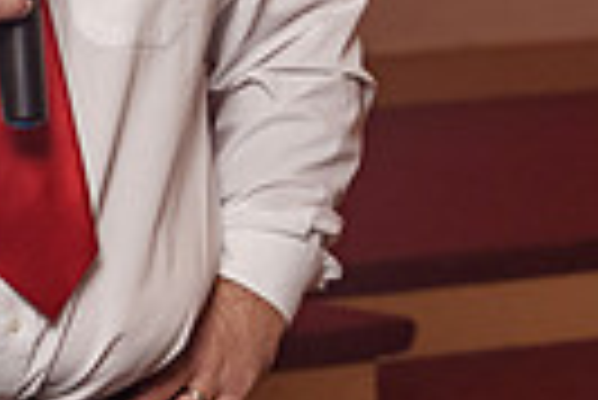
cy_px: -38
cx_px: -99
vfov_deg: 4.5
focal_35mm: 309
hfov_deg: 6.6
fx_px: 5138
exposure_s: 1/200
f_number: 4
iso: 2000
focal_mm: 71
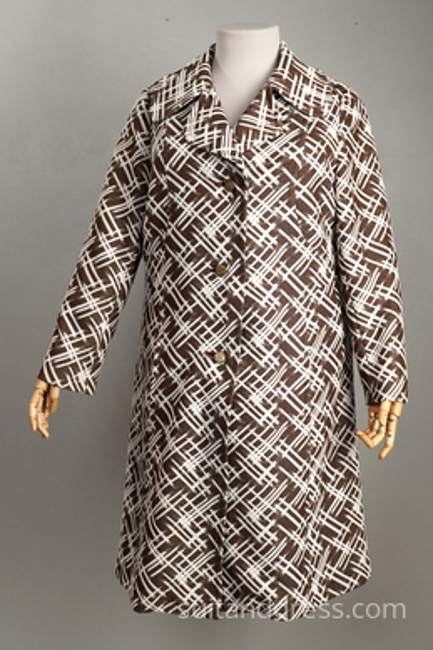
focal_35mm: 48
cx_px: 216
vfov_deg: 41.1
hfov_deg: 28.1
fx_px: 867
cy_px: 325
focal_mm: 32
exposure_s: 1/100
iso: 400
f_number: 5
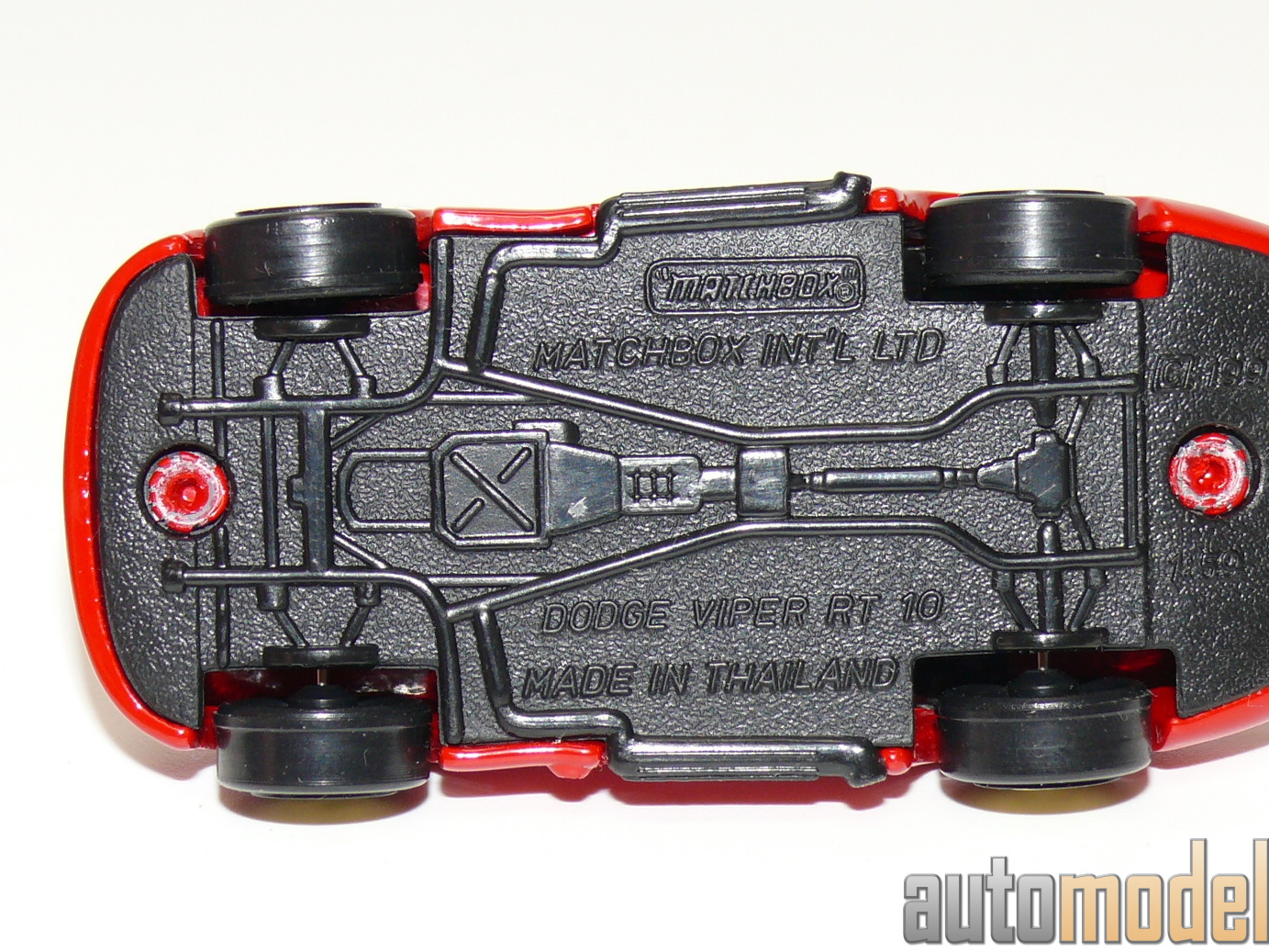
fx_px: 4325
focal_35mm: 118
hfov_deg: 16.7
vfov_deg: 12.6
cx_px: 692
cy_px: 428
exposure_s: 1/30
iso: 100
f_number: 4
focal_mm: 13.3
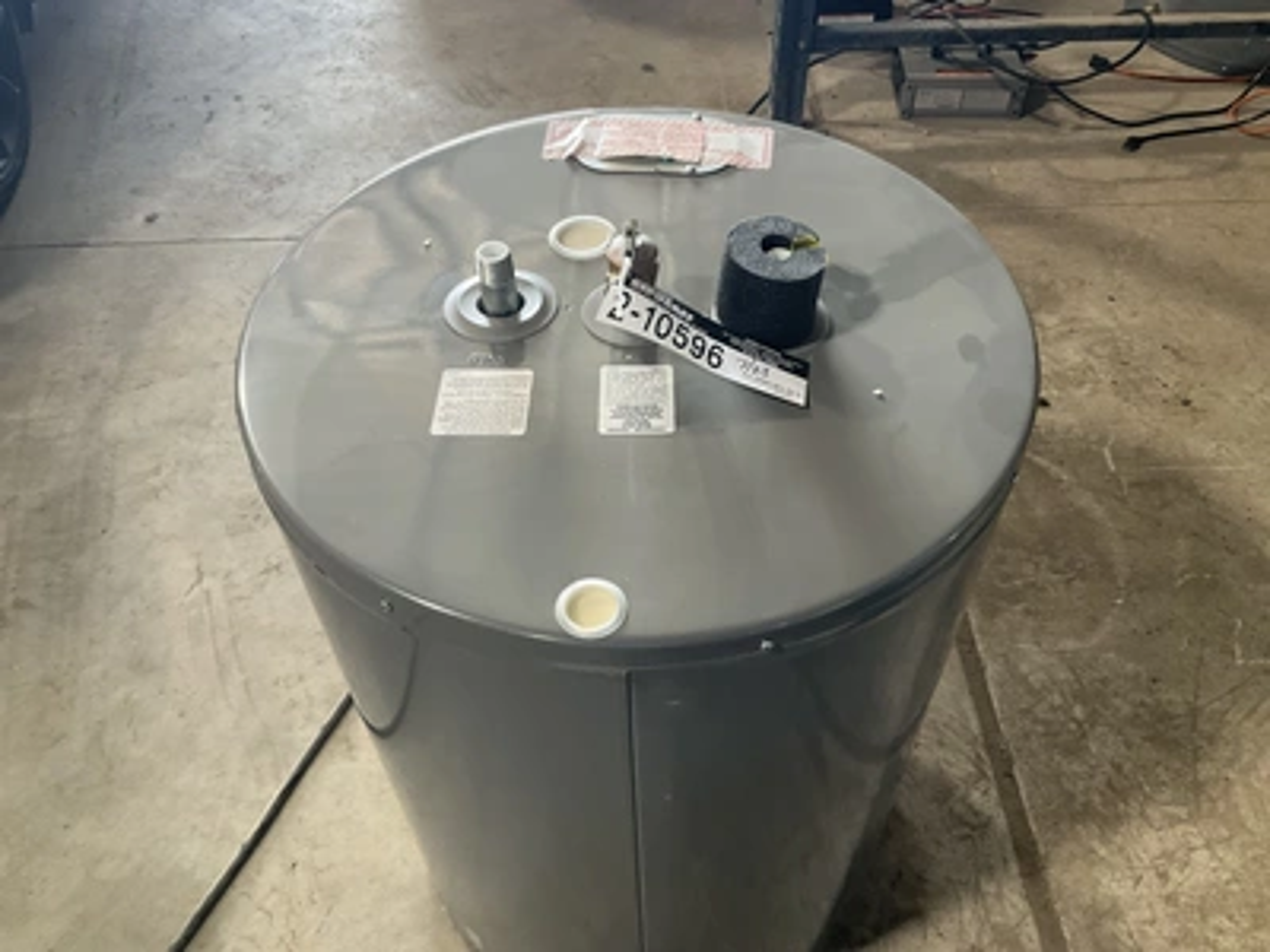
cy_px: 476
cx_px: 635
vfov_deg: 48.2
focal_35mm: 29
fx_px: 1064
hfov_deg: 61.7
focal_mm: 3
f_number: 1.8
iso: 100
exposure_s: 1/60
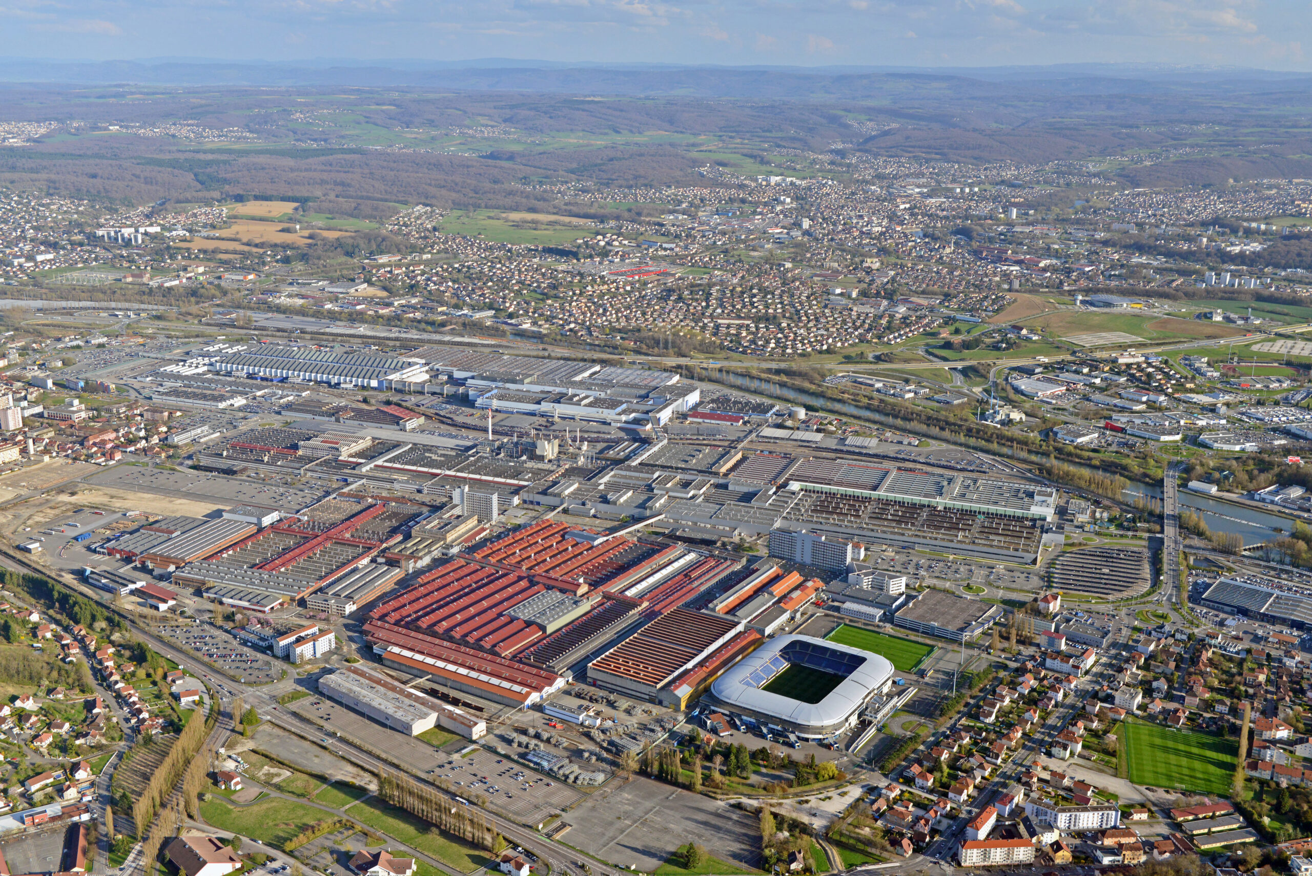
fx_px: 1276
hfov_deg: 54.4
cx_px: 656
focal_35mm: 35
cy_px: 438
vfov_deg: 37.9
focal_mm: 35
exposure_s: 1/2000
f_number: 5
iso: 800
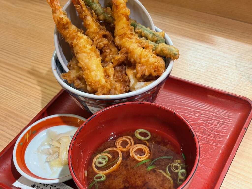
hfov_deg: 36.8
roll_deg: +7.5
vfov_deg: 28.0
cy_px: 94
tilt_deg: -42.9
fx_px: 379
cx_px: 126
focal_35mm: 52
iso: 160
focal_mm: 5.96
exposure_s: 1/59
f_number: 1.6
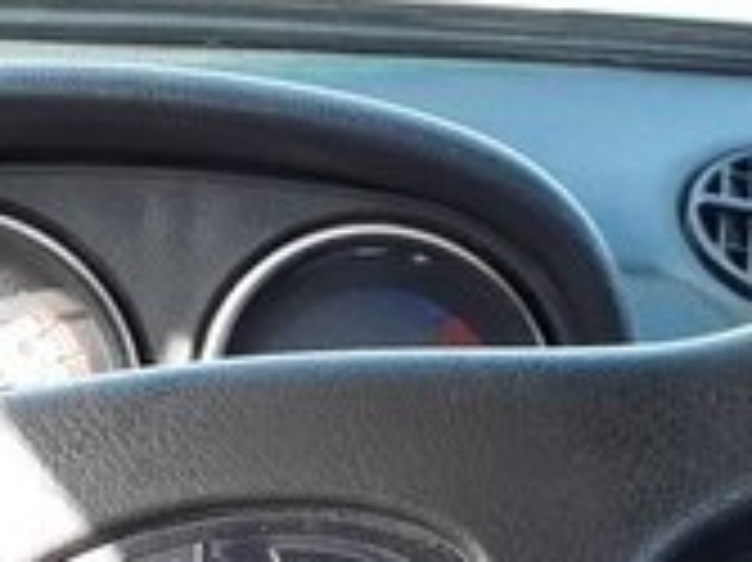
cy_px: 807
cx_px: 901
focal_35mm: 107
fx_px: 2323
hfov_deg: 17.5
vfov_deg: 13.2
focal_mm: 3.6
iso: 64
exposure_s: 1/100
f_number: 1.9
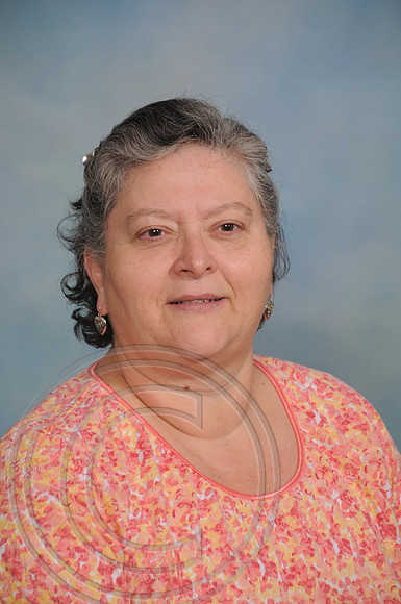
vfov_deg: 14.4
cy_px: 302
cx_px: 200
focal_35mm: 142
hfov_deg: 9.6
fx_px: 2388
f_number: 5.6
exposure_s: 1/80
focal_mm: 95
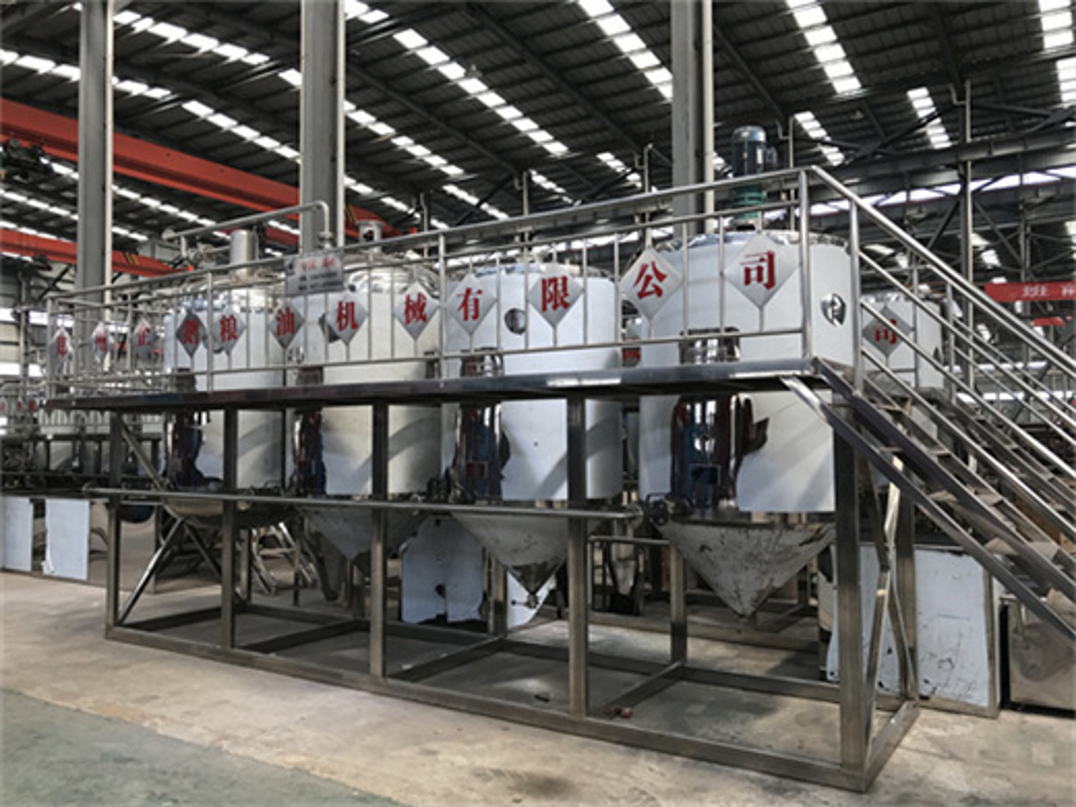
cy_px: 404
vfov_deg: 49.7
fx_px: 870
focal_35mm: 28
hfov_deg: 63.4
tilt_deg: +3.0
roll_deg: +1.0
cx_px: 538
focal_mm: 3.99
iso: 20
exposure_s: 1/146
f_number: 1.8
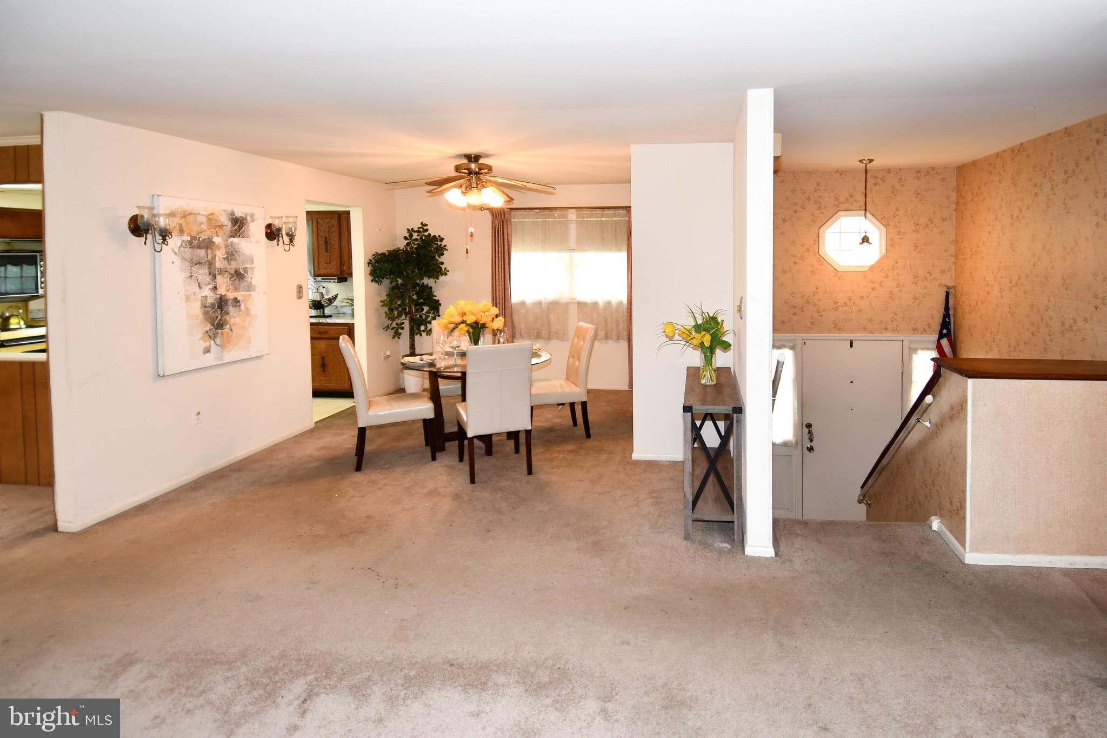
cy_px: 369
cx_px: 554
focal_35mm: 18
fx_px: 553
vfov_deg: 67.4
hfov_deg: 90.0
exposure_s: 1/60
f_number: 4
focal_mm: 12
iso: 500
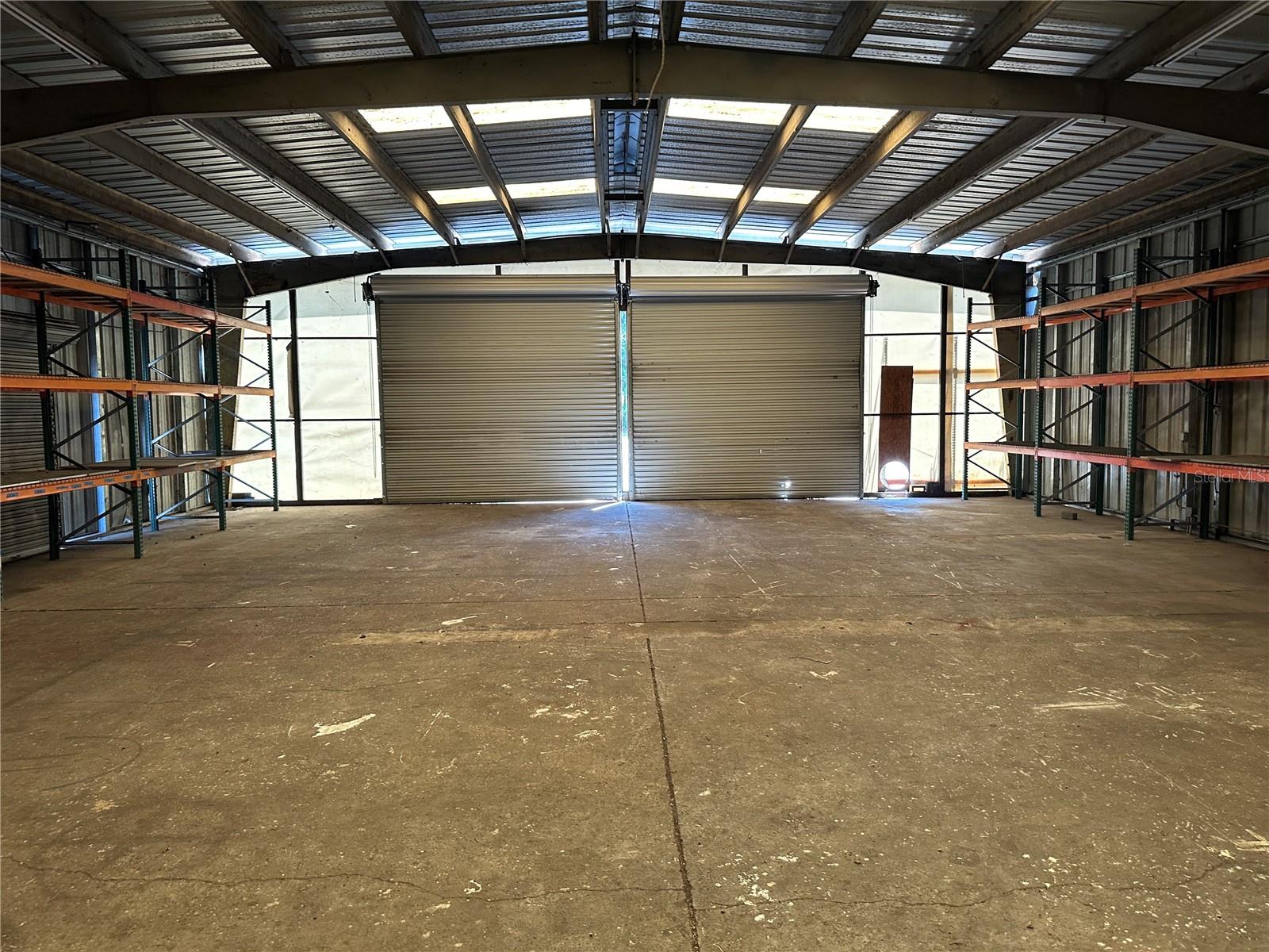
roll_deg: -0.2
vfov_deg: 56.8
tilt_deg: -2.3
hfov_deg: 71.6
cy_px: 476
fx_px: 880
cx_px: 634
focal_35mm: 24
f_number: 1.78
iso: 250
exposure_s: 1/63
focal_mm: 6.86
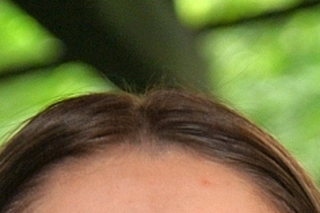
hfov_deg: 6.1
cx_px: 244
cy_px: 614
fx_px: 3000
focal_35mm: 338
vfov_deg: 3.9
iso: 400
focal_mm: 55
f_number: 5
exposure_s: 1/200
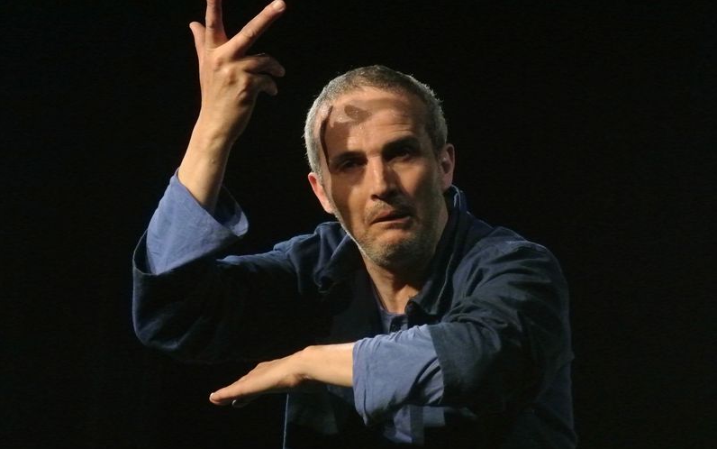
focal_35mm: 248
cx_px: 358
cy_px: 240
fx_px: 4847
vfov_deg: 5.3
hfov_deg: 8.5
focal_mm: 89.9
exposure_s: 1/125
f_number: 5.3
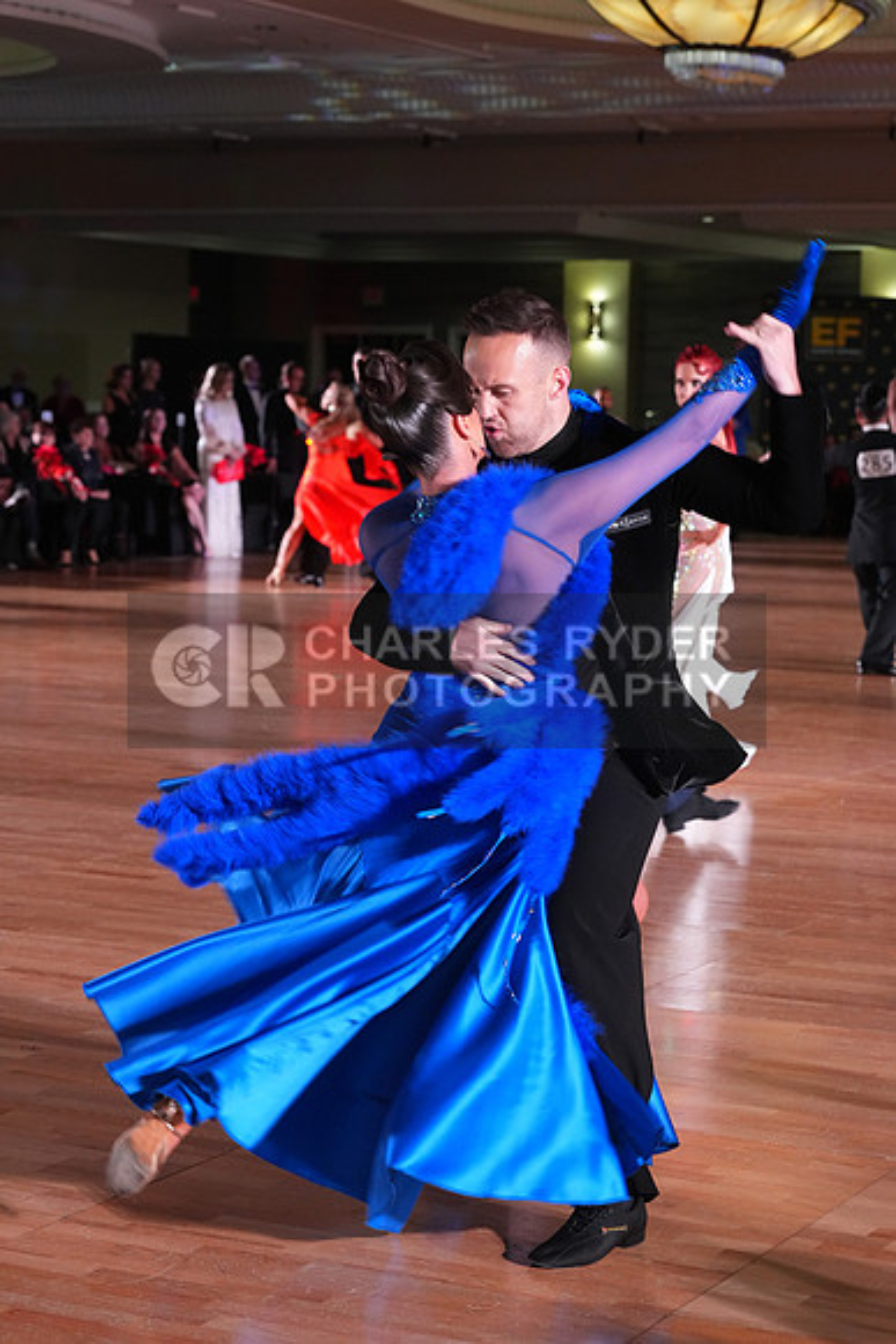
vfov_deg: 26.0
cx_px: 448
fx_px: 2910
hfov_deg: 17.5
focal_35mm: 78
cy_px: 672
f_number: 5.6
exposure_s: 1/200
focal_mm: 78
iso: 4000
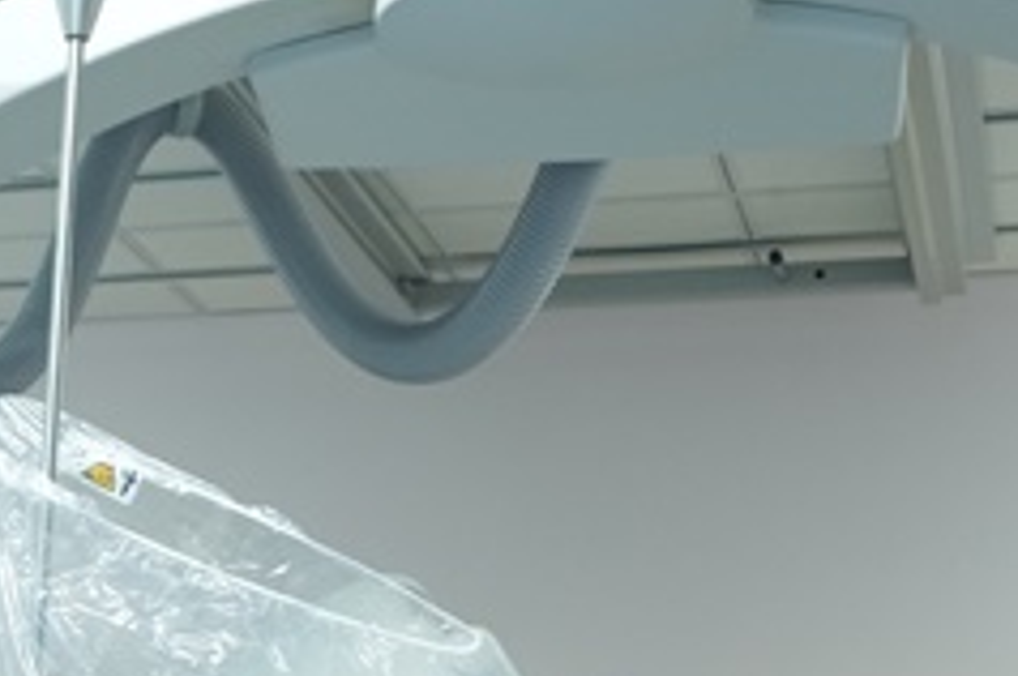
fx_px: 2852
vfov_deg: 13.4
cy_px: 627
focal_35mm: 101
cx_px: -171
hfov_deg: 19.2
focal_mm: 24
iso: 2500
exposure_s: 1/80
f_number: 5.6
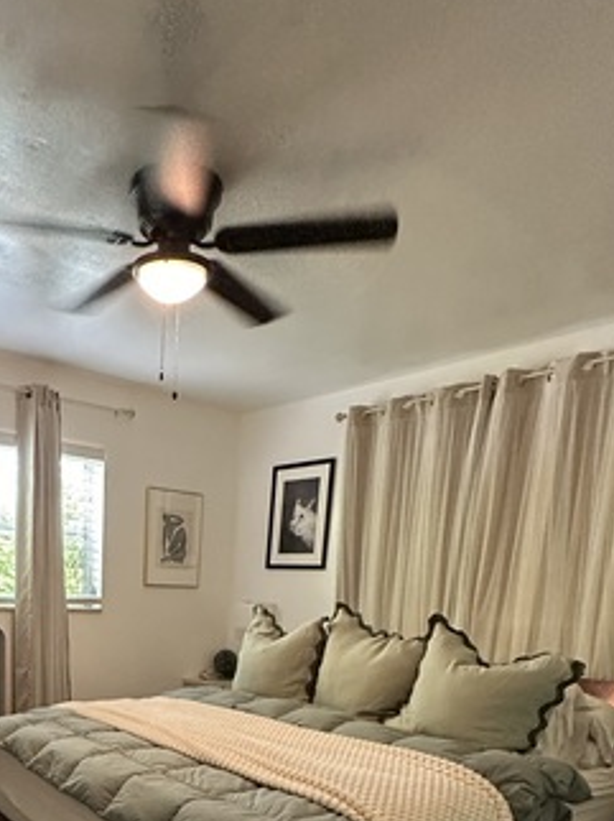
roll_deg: -4.0
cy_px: 751
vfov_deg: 53.4
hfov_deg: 46.3
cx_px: 145
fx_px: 687
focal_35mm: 29
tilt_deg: -10.7
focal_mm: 2.22
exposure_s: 1/60
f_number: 2.2
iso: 500
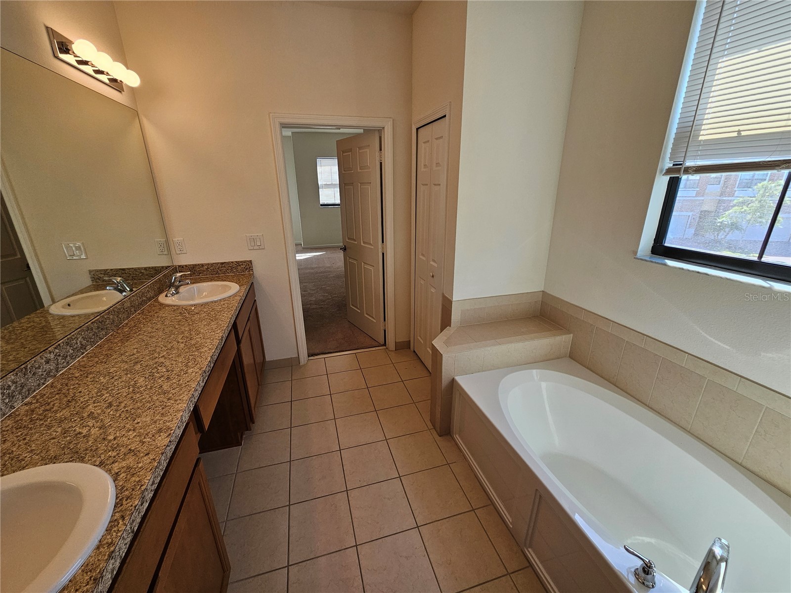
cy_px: 296
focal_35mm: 13
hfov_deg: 106.2
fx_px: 297
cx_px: 396
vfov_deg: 89.9
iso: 80
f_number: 2.2
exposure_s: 1/120
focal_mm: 2.2
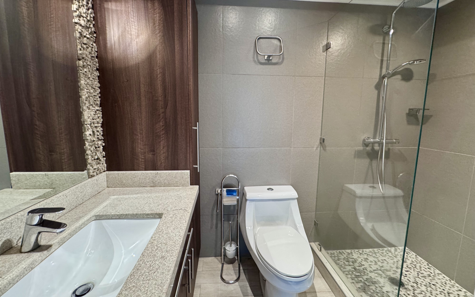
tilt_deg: -7.8
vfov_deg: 74.8
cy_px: 142
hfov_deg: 101.5
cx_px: 236
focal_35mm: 15
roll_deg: -1.0
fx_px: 194
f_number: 2.2
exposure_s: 1/60
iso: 400
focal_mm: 2.22
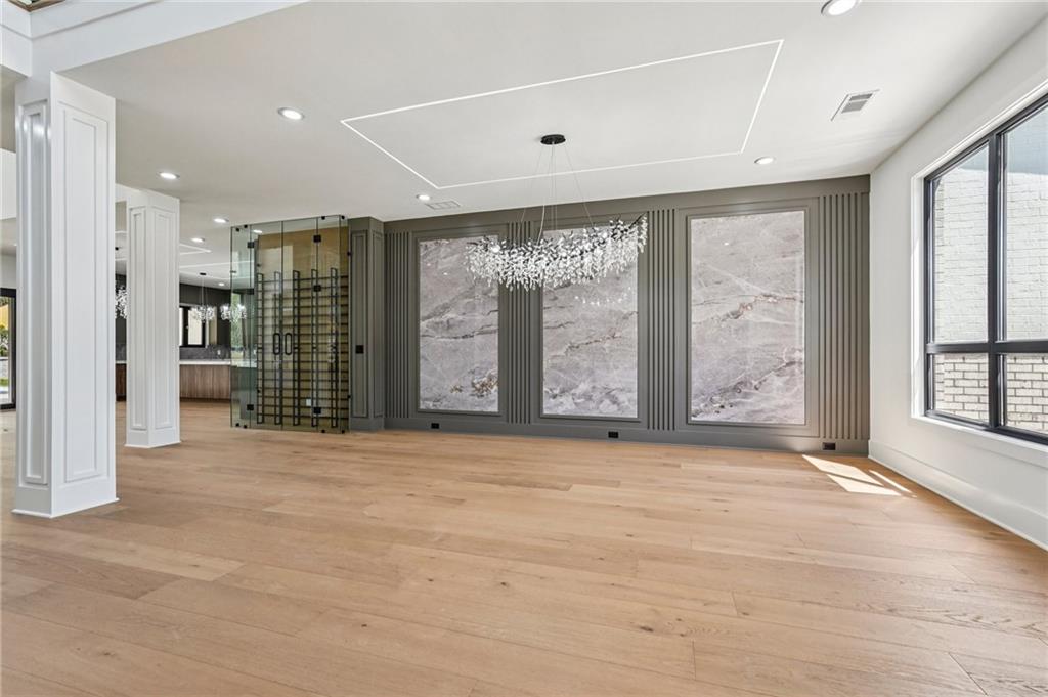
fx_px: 465
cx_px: 524
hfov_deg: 96.8
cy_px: 348
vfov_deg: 73.7
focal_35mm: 16
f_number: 8
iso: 800
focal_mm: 16
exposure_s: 1/160
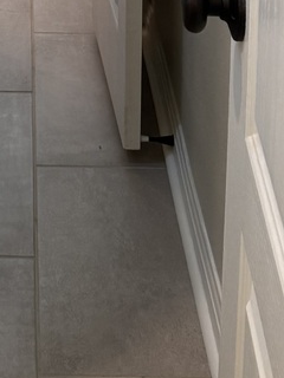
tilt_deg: -11.3
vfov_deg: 15.7
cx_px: -33
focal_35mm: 108
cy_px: -295
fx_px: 1181
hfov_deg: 13.4
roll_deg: +0.6
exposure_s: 1/60
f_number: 1.78
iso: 200
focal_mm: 6.76
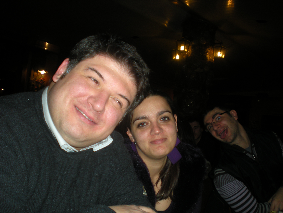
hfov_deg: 49.0
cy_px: 106
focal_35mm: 38
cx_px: 142
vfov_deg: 37.7
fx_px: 311
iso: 64
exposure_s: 1/60
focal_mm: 6.3
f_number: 3.1
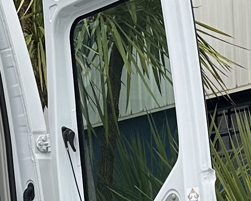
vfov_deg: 8.8
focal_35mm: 170
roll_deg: +3.1
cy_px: 326
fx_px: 1262
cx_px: 60
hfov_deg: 11.3
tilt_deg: -4.3
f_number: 1.78
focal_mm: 6.86
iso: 80
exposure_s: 1/262
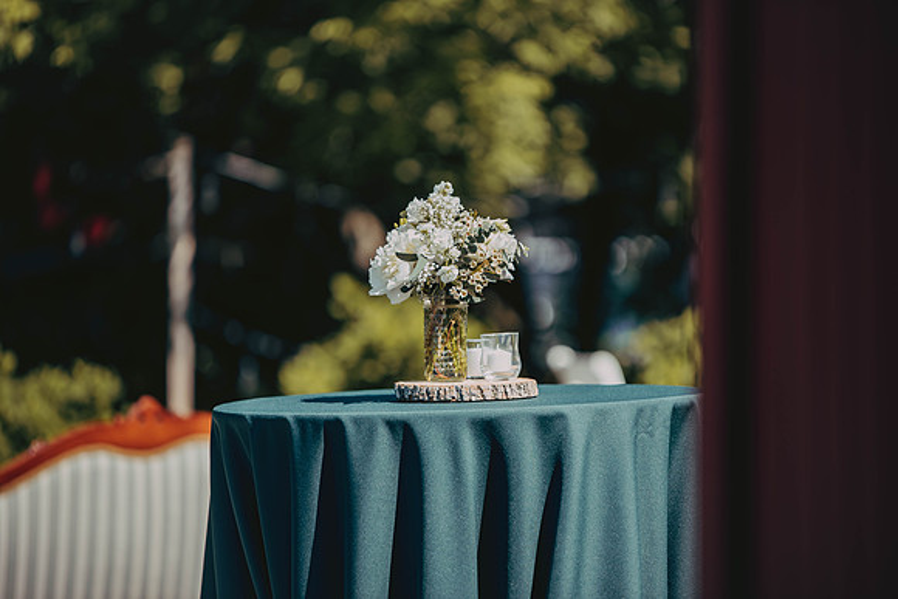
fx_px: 4990
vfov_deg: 6.9
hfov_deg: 10.3
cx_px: 449
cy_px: 300
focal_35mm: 200
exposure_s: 1/1250
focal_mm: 200
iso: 125
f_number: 2.8
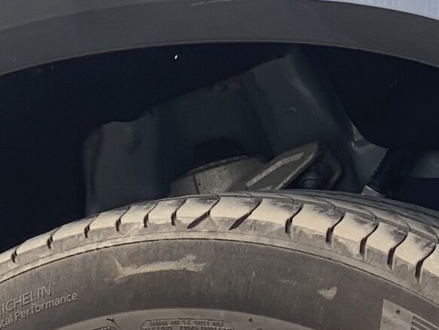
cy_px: 687
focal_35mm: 229
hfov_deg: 8.6
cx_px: 205
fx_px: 2905
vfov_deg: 6.3
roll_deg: +0.5
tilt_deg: -11.6
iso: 16
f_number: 2.4
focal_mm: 6
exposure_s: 1/70
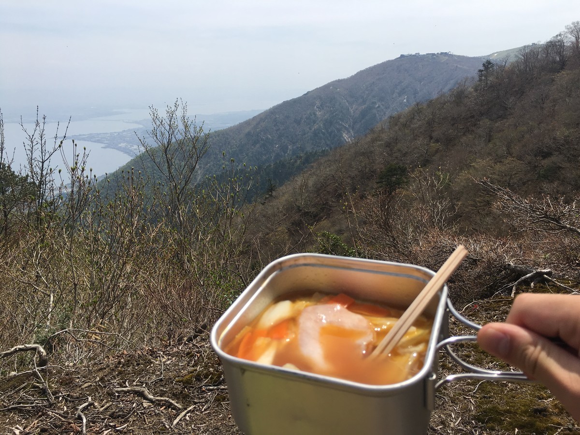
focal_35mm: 29
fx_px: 486
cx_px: 290
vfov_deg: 48.2
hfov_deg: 61.7
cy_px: 218
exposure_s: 1/2404
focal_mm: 4.15
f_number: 2.2
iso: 25
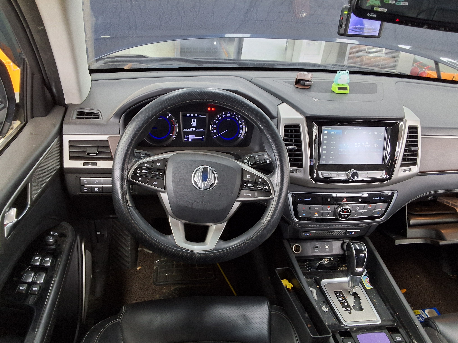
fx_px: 370
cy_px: 172
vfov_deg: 49.7
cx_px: 229
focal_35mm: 28
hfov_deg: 63.4
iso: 160
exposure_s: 1/30
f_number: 1.9
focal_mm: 2.91
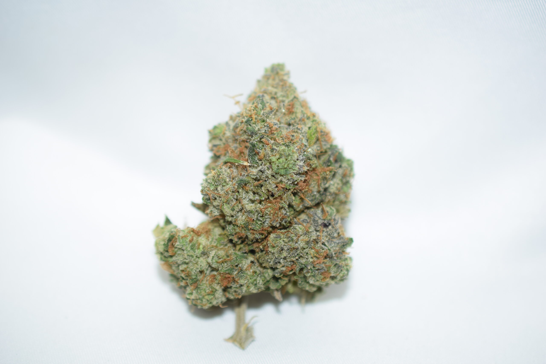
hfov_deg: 33.4
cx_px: 273
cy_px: 182
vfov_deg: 22.6
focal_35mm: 60
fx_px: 910
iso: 100
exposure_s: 1/60
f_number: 3.2
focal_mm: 40
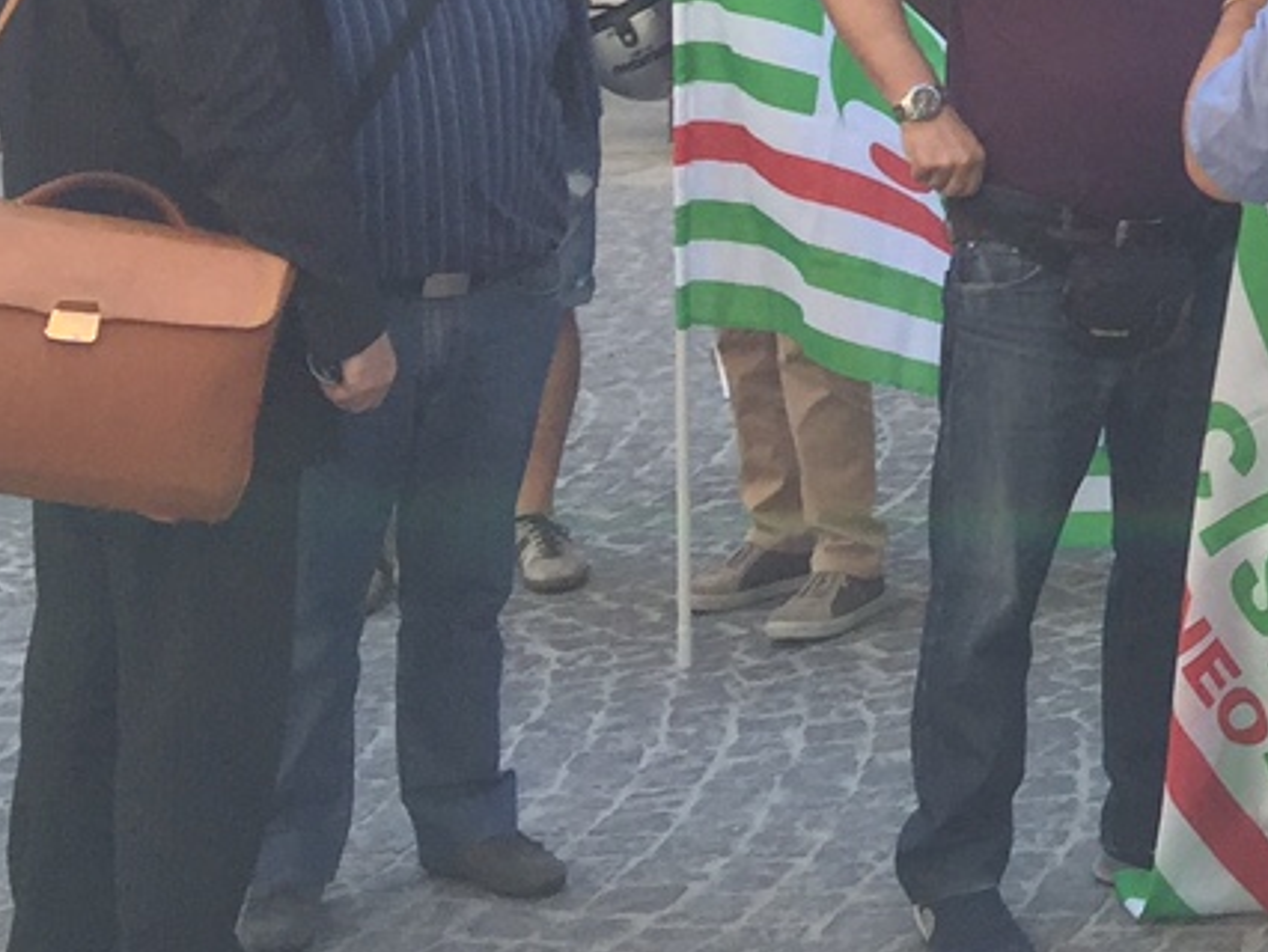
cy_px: -250
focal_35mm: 111
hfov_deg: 15.7
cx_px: 2137
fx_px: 4068
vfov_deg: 12.9
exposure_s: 1/719
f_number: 2.2
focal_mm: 4.15
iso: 32
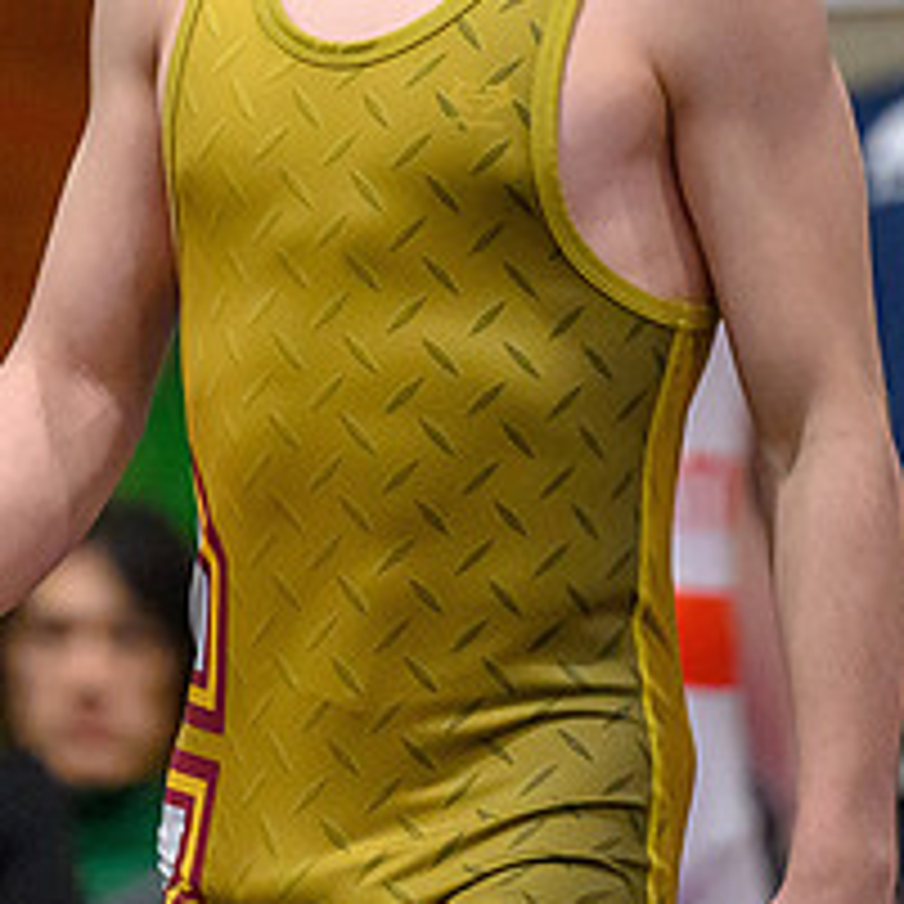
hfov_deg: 2.8
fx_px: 18230
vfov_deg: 2.8
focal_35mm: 617
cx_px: 524
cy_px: -202
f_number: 2.8
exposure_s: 1/800
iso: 7200
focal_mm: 180
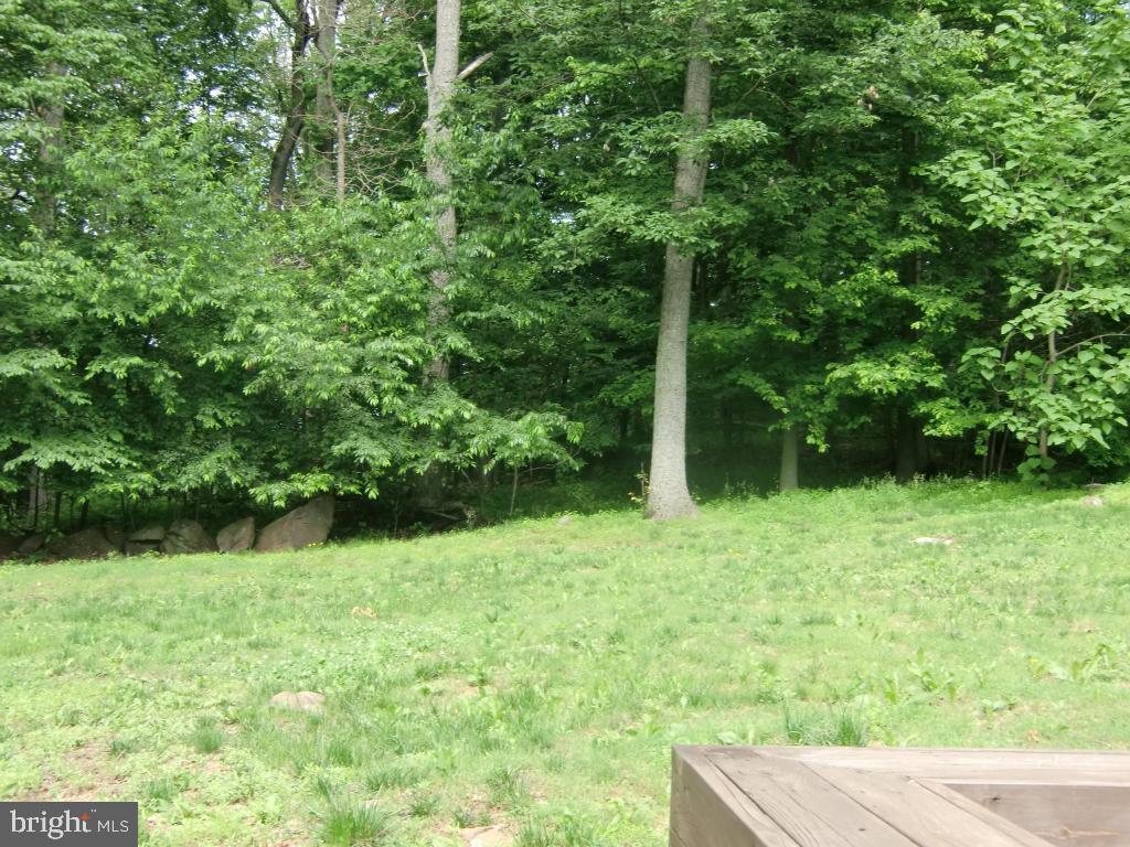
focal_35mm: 40
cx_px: 565
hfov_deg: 46.8
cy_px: 424
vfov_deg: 36.0
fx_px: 1306
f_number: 3.8
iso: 64
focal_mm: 7.1
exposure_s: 1/100
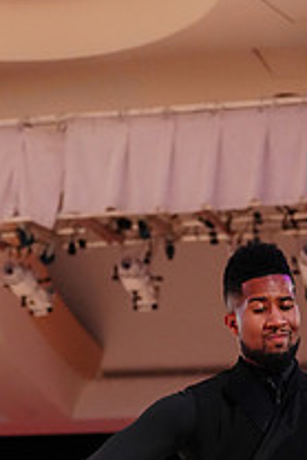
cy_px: 582
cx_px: -17
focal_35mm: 195
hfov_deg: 7.0
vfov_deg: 10.3
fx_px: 2490
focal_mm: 70
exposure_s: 1/500
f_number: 3.2
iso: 4000
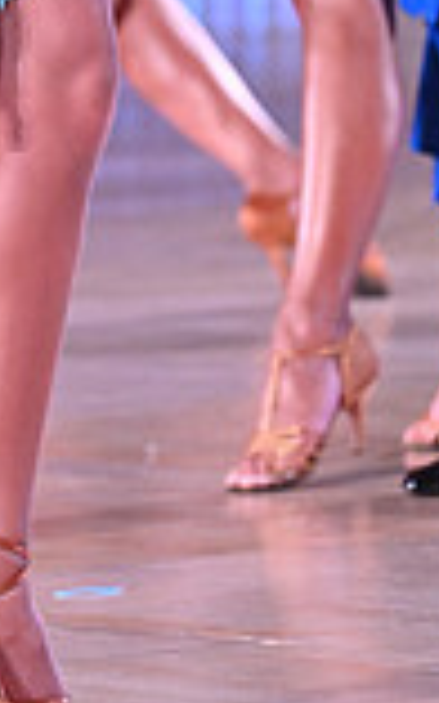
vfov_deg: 2.8
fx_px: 14408
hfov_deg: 1.7
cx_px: -137
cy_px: -358
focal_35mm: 752
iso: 5000
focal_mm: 200
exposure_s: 1/400
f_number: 5
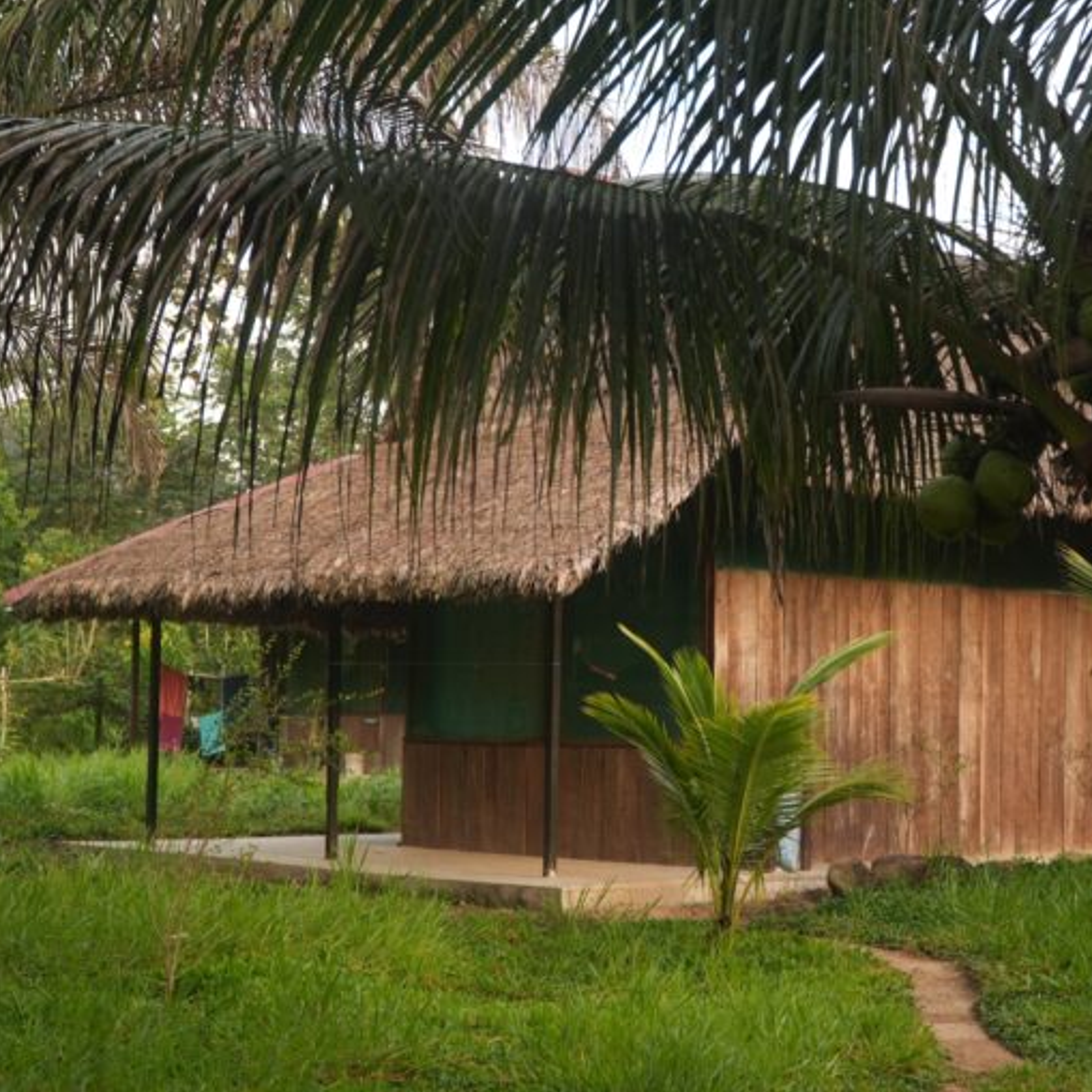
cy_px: 545
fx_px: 2129
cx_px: 680
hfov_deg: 28.7
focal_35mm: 60
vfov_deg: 28.8
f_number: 4
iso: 200
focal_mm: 31
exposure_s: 1/200
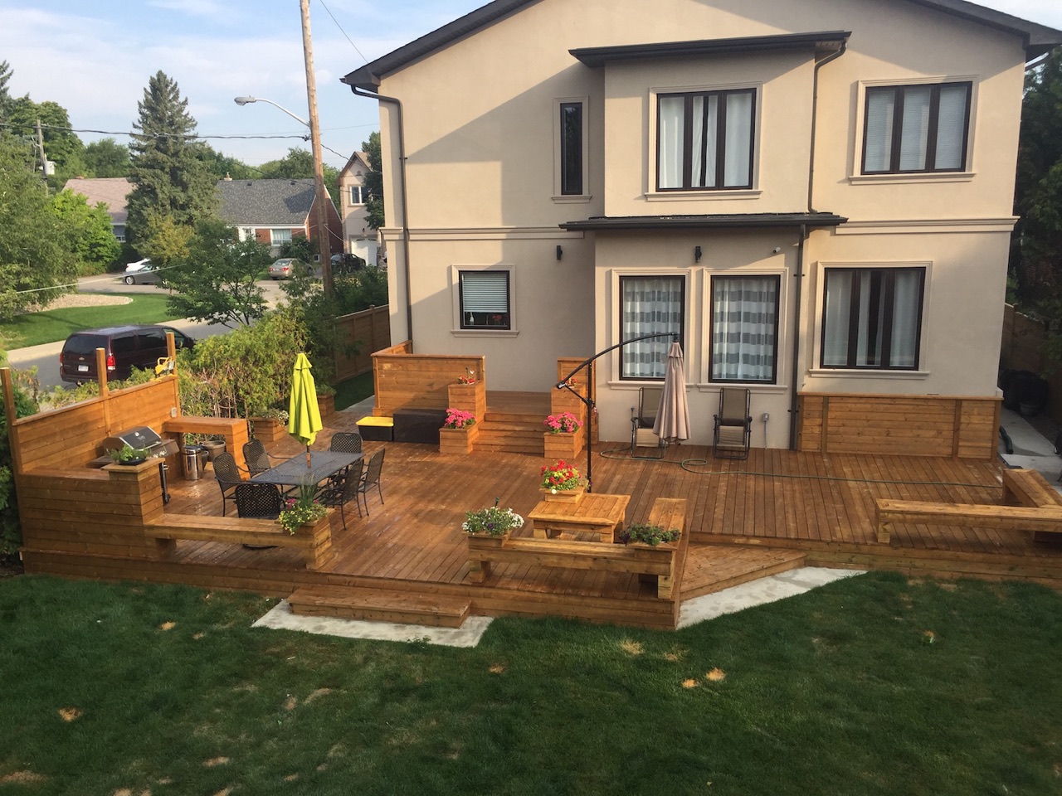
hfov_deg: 61.7
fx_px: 890
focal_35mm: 29
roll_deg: +0.9
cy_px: 398
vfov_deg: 48.2
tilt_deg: -11.3
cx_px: 531
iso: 32
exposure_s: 1/791
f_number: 2.2
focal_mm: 4.15
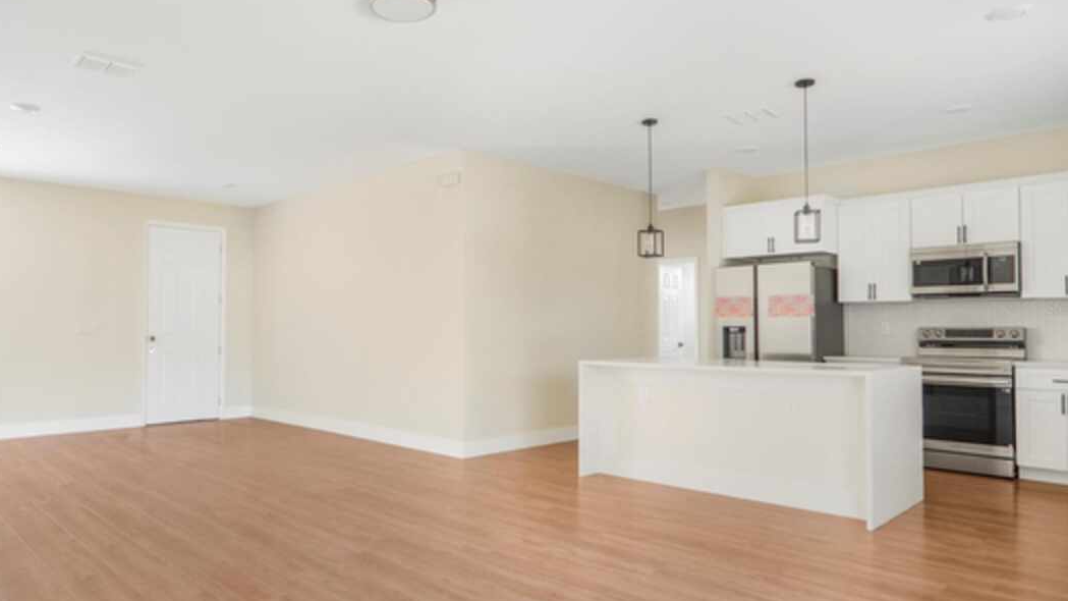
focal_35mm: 23
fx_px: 651
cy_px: 308
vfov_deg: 49.5
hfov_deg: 78.3
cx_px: 466
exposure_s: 1/30
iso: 100
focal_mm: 12
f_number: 2
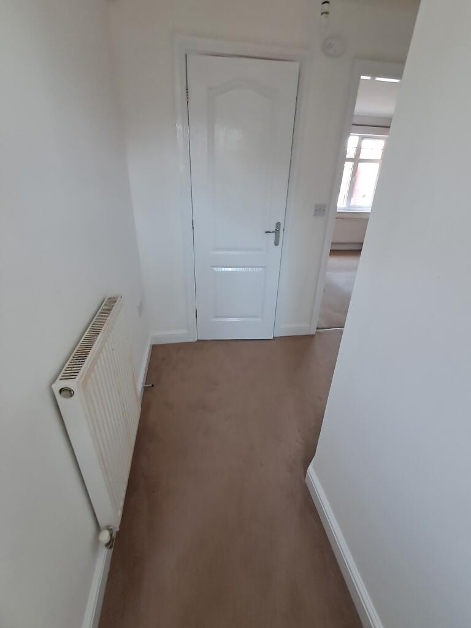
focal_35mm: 16
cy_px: 314
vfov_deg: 94.5
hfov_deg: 78.1
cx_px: 236
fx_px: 290
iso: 160
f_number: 2.2
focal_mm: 1.64
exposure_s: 1/50
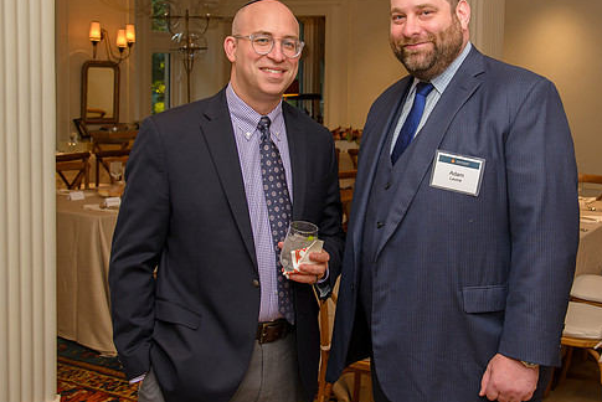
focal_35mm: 49
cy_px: 149
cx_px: 360
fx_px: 820
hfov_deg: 40.2
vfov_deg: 27.5
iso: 800
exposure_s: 1/60
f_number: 5.6
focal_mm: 35
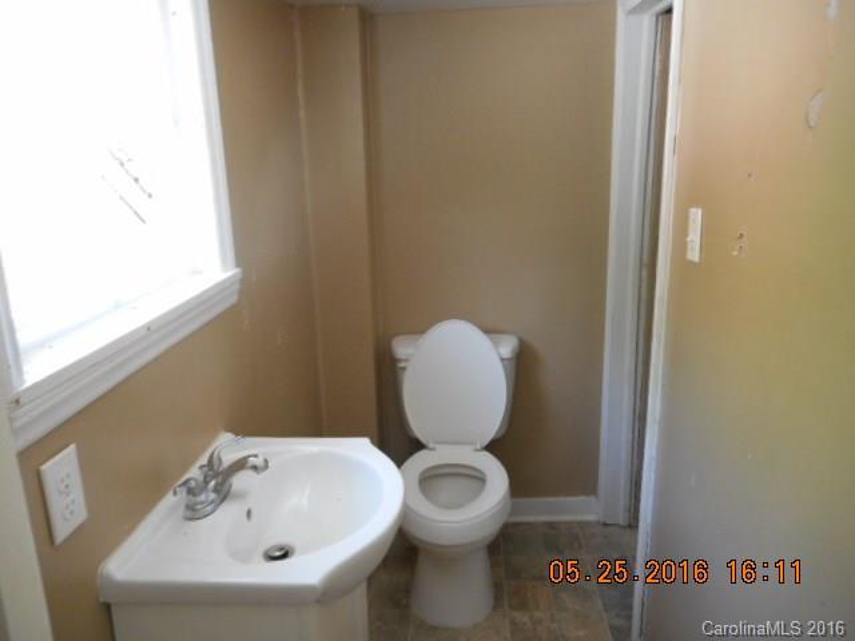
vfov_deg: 54.9
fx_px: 617
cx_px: 428
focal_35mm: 25
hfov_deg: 69.4
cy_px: 320
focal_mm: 4.5
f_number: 3.7
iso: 320
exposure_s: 1/30
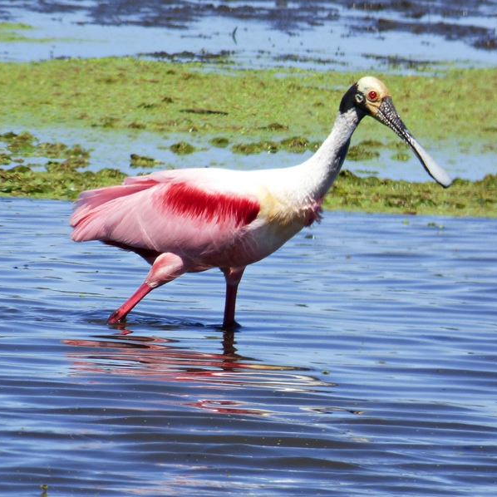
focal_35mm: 1231
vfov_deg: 1.4
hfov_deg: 1.4
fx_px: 19996
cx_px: 220
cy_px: 248
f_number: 5.6
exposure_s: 1/500
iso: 100
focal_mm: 186.42
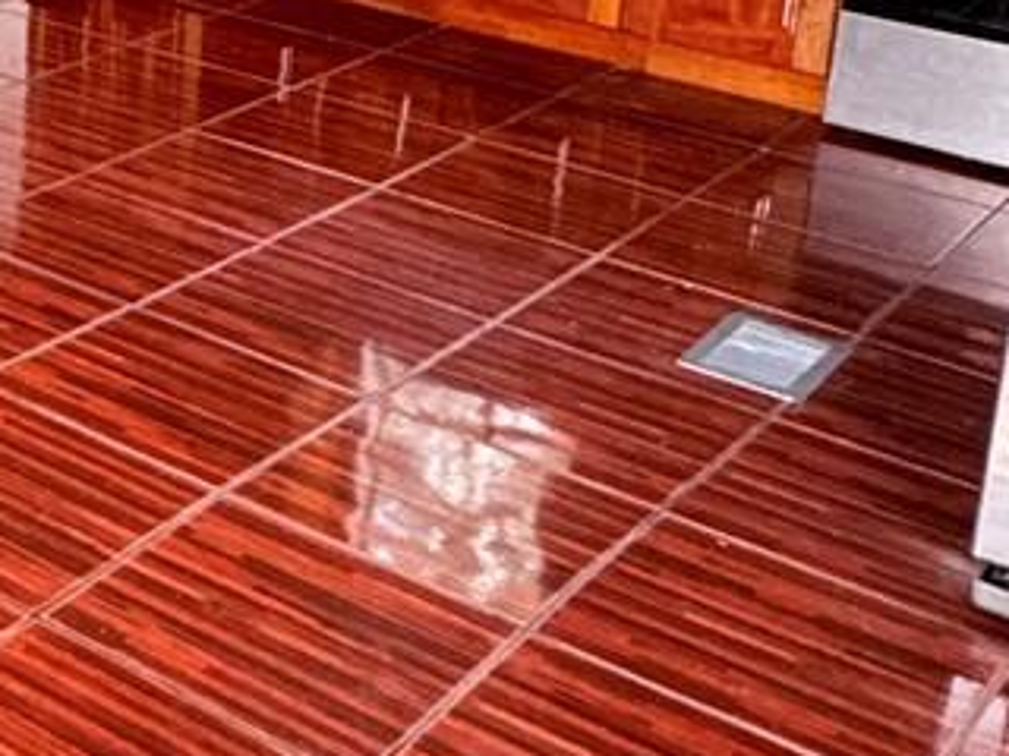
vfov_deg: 19.7
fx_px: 2040
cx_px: -328
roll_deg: -1.7
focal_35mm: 70
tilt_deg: -12.3
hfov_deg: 24.1
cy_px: -154
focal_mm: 2.22
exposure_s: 1/60
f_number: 2.2
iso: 500
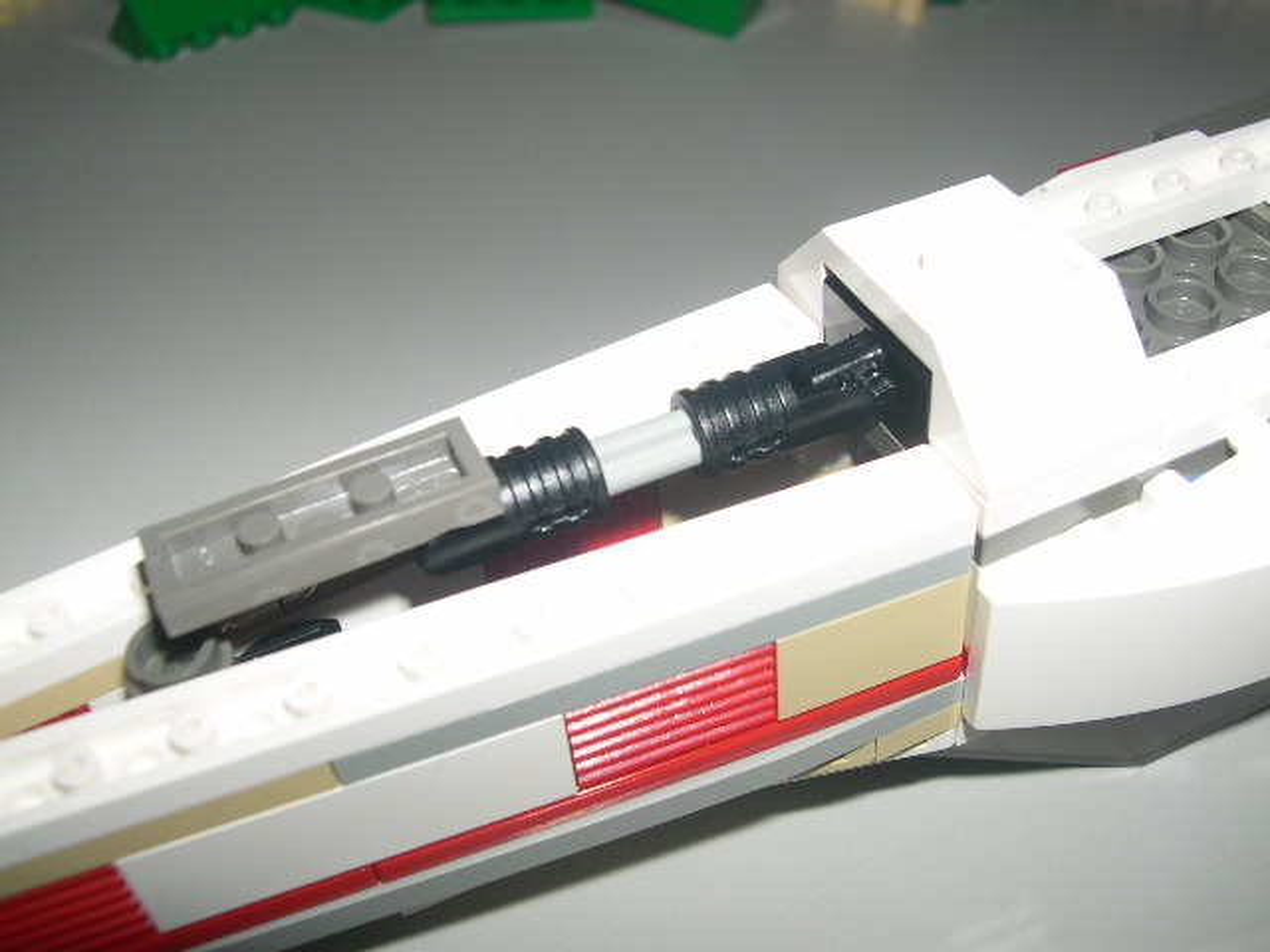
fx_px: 1394
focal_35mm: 38
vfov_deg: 37.7
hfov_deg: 49.0
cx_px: 635
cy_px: 476
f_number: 7.6
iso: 100
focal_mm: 8
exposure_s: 1/60
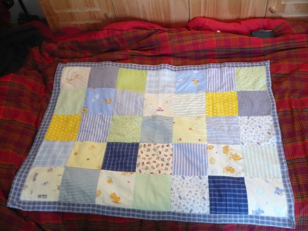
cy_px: 116
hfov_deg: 52.6
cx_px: 154
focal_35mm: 35
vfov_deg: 40.7
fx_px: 311
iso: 250
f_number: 2.8
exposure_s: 1/8
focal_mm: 5.8
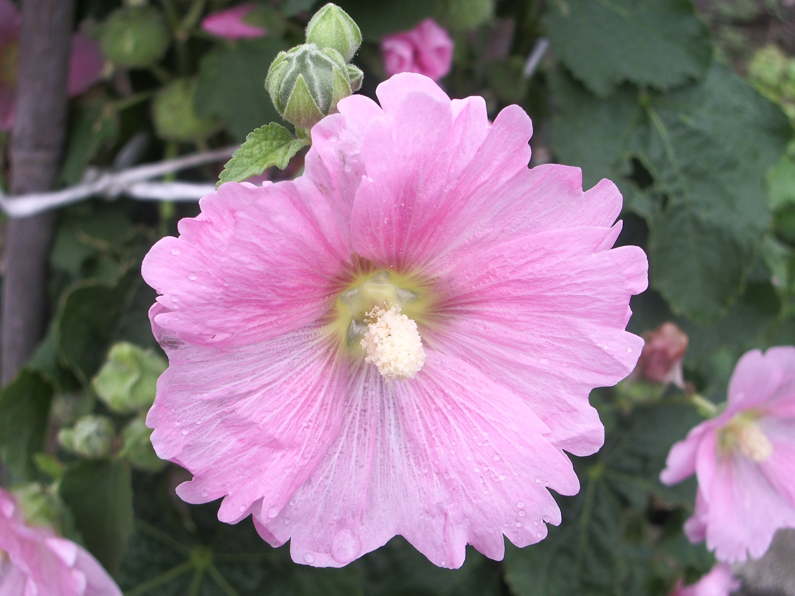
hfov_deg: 38.2
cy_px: 298
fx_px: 1148
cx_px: 398
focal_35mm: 50
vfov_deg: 29.1
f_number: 3.1
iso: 50
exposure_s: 1/200
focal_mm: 8.2
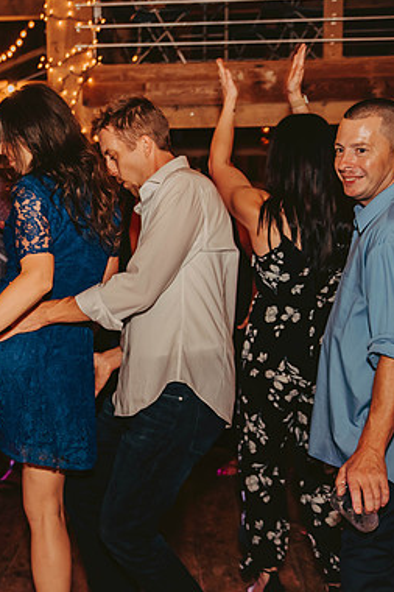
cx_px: 58
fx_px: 904
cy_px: 295
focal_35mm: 55
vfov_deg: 36.3
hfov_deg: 24.1
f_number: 2.8
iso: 1250
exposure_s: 1/125
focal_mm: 36
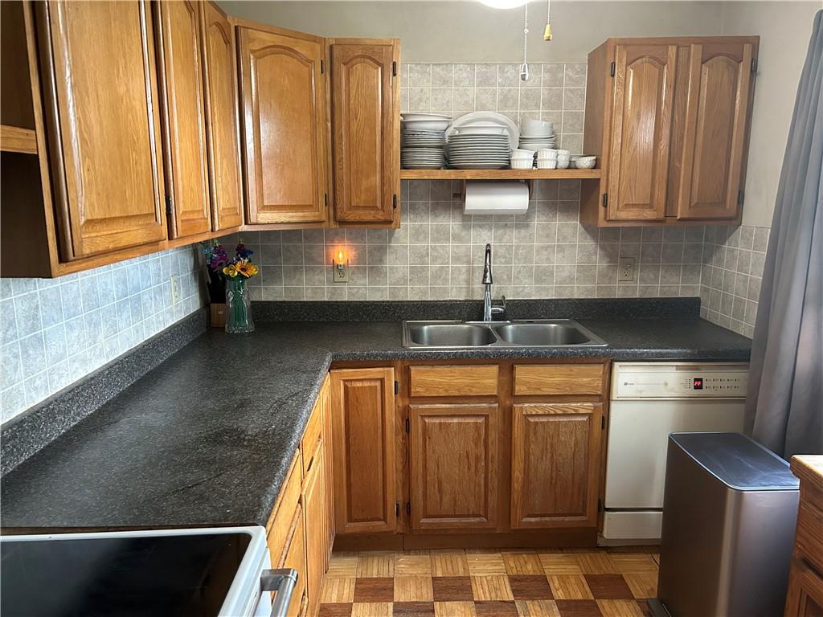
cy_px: 308
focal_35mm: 26
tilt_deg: -10.1
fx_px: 618
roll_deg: -0.3
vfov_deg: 53.1
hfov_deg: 67.3
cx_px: 412
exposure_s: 1/60
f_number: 1.5
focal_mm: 5.7
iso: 500
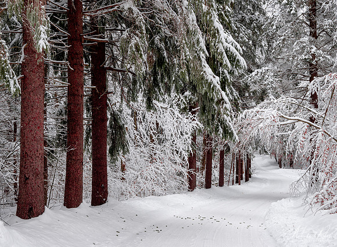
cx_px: 185
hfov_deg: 34.7
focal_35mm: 56
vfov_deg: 25.8
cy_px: 124
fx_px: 539
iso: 100
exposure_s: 1/25
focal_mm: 35
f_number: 13
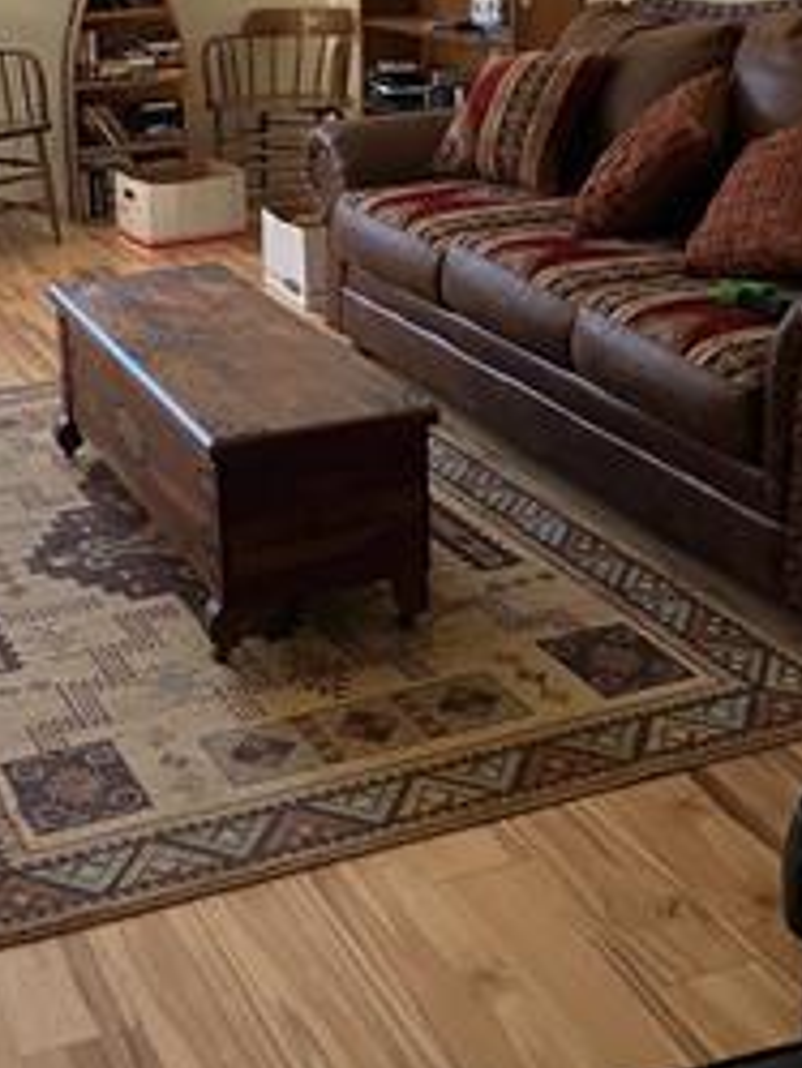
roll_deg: +1.6
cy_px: 266
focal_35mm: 54
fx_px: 1667
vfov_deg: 34.8
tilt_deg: -13.1
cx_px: 176
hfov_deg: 26.6
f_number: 1.8
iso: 250
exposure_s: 1/60
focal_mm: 3.99
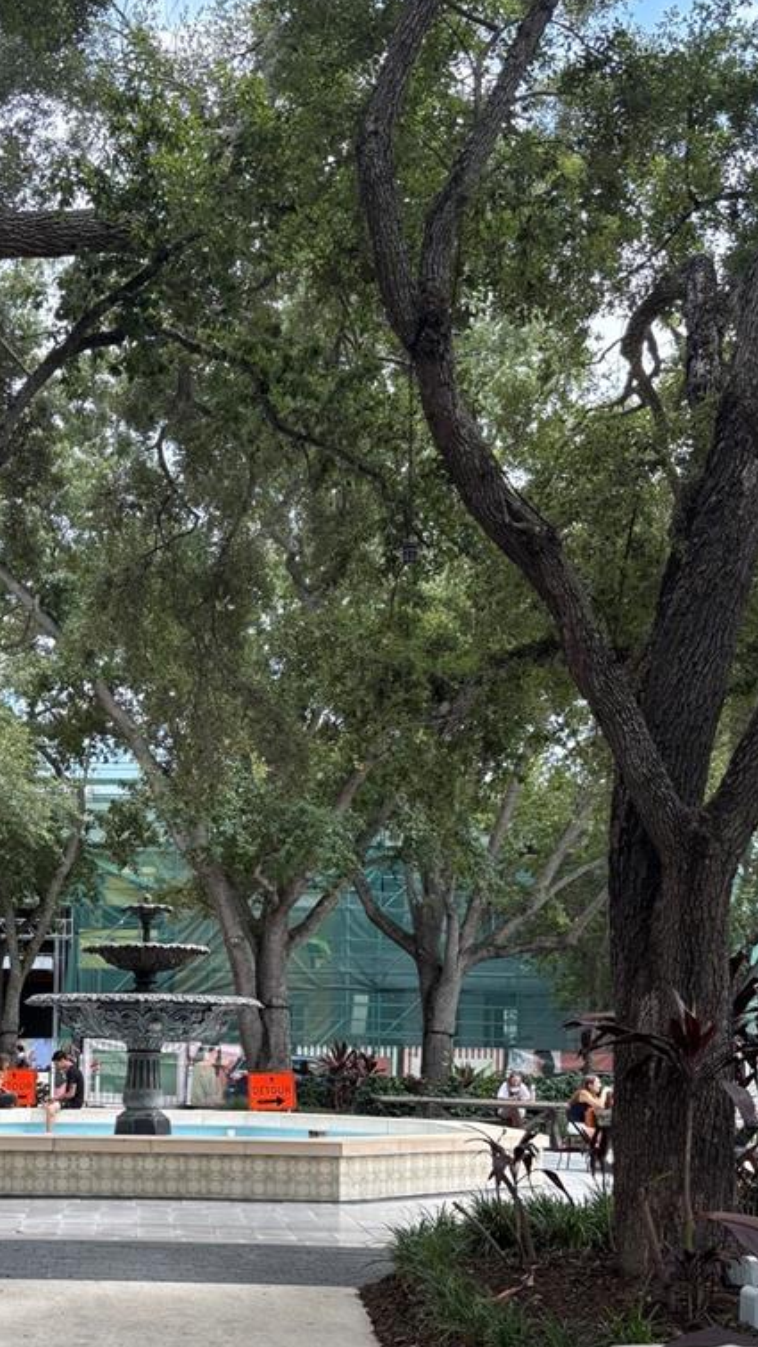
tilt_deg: +3.9
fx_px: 1607
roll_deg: -2.8
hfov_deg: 25.9
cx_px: 112
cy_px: 978
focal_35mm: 45
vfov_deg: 44.2
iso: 50
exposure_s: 1/615
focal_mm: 5.96
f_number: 1.6
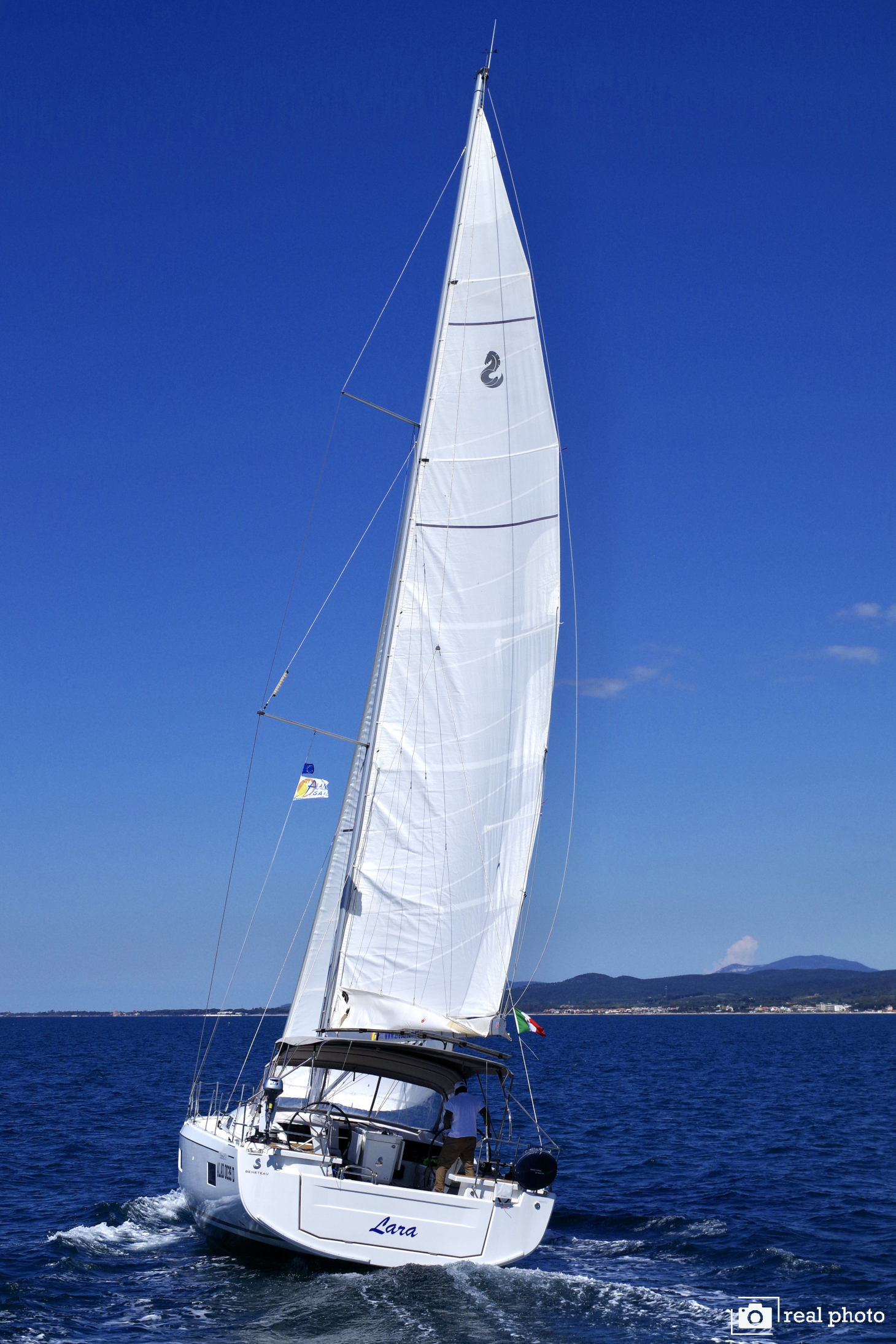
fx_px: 2184
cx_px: 448
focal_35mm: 58
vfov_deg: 34.2
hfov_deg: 23.2
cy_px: 672
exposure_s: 1/1000
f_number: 11
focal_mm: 39
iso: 200
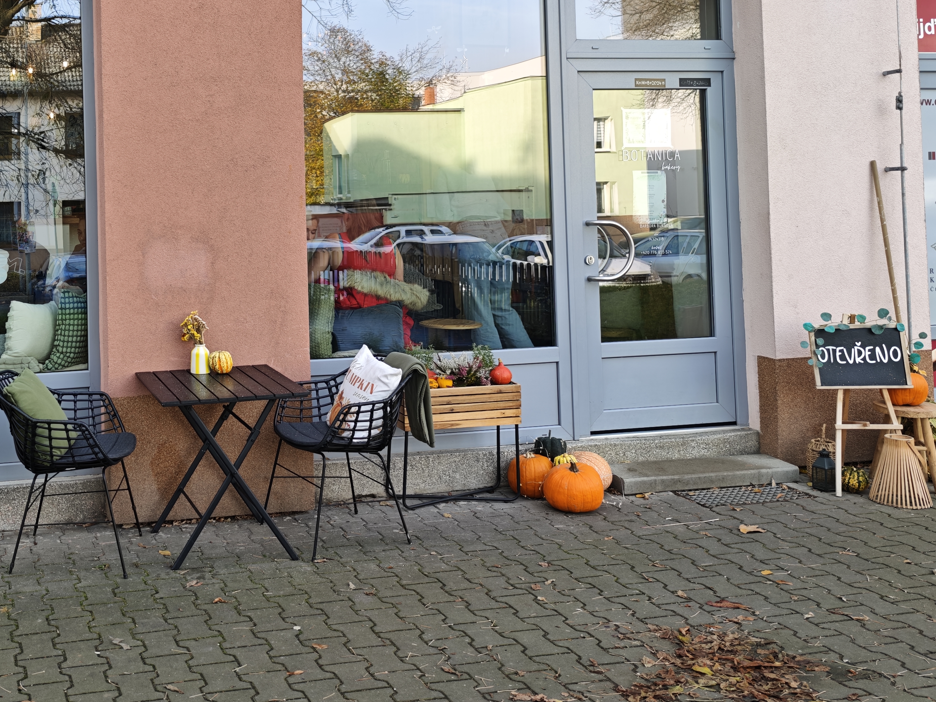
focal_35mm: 39
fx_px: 1055
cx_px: 166
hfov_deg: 45.1
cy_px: 169
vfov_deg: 35.9
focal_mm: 8.72
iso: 50
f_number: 1.63
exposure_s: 1/137
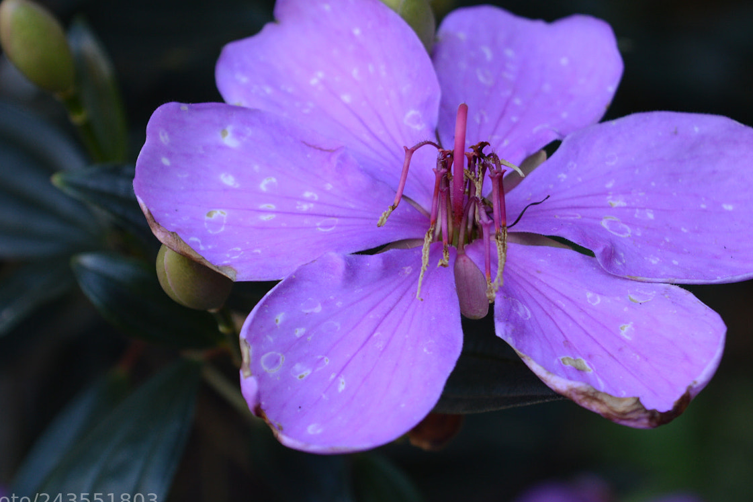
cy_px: 196
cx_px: 344
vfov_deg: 11.6
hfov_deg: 17.4
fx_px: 2462
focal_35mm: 118
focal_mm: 55
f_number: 5.6
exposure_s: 1/40
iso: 200
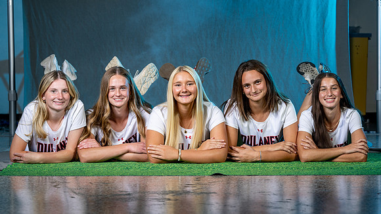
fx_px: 1159
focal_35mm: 115
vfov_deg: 10.6
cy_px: 112
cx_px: 211
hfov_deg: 18.7
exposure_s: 1/200
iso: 80
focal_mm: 85
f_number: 5
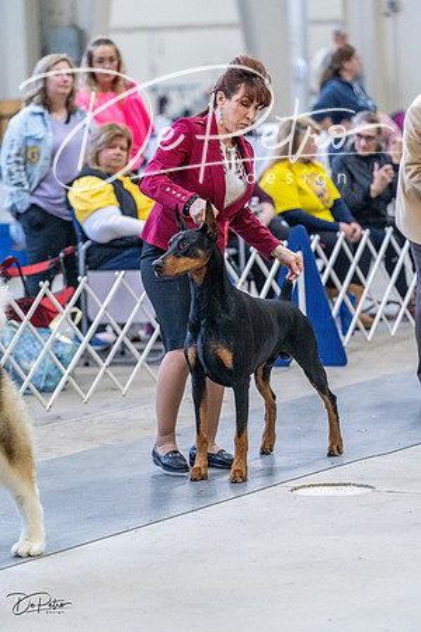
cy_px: 316
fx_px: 3087
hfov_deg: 7.8
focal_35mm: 176
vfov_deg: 11.7
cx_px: 210
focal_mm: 176
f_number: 4
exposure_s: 1/320
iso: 6400
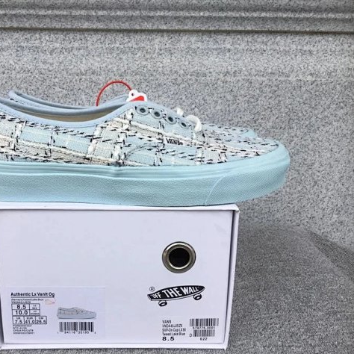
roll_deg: -0.2
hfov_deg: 44.4
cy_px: 178
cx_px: 123
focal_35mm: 37
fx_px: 428
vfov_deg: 44.9
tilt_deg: -13.9
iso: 25
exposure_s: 1/631
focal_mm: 3.3
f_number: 2.4
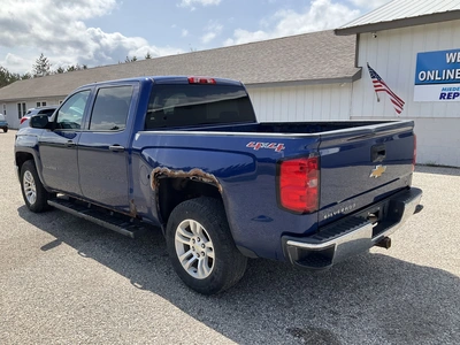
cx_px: 230
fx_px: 385
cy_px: 172
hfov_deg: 61.7
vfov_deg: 48.2
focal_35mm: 29
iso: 25
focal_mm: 3
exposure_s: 1/1055
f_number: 1.8
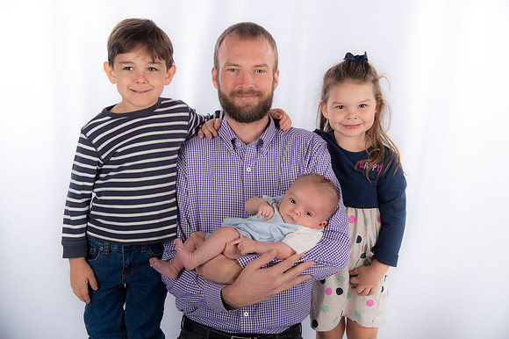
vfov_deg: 26.0
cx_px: 254
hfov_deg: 38.2
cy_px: 170
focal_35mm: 52
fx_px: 735
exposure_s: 1/200
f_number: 5.6
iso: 100
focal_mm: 52
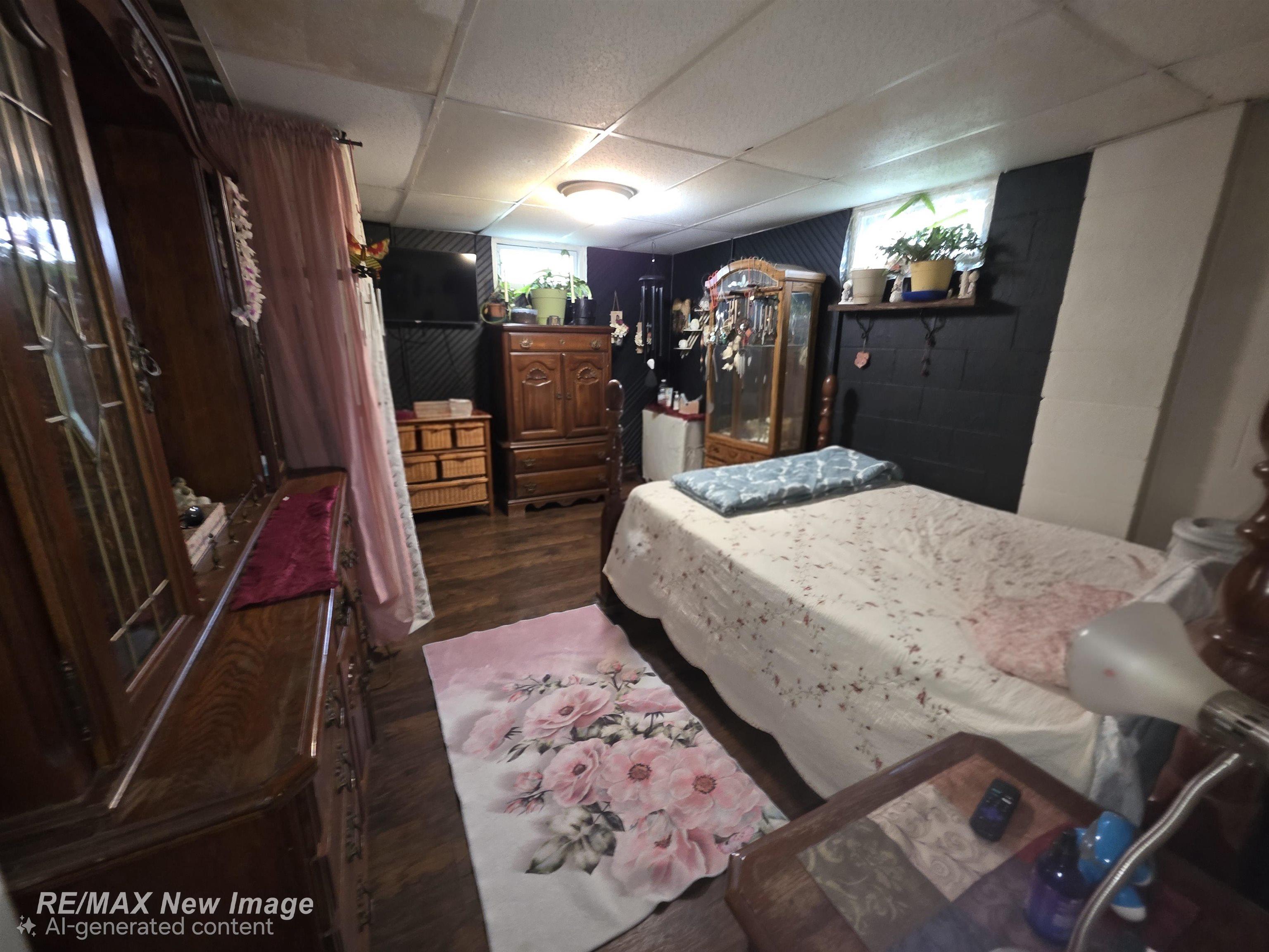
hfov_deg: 106.2
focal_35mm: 13
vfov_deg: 89.9
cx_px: 634
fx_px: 477
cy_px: 476
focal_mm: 2.2
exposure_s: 1/10
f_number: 1.9
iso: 1250
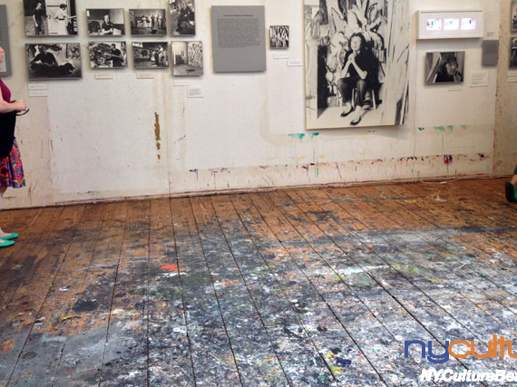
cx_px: 276
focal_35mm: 43
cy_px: 169
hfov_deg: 43.8
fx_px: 642
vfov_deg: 33.5
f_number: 2.4
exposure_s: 1/24
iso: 50
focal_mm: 4.28
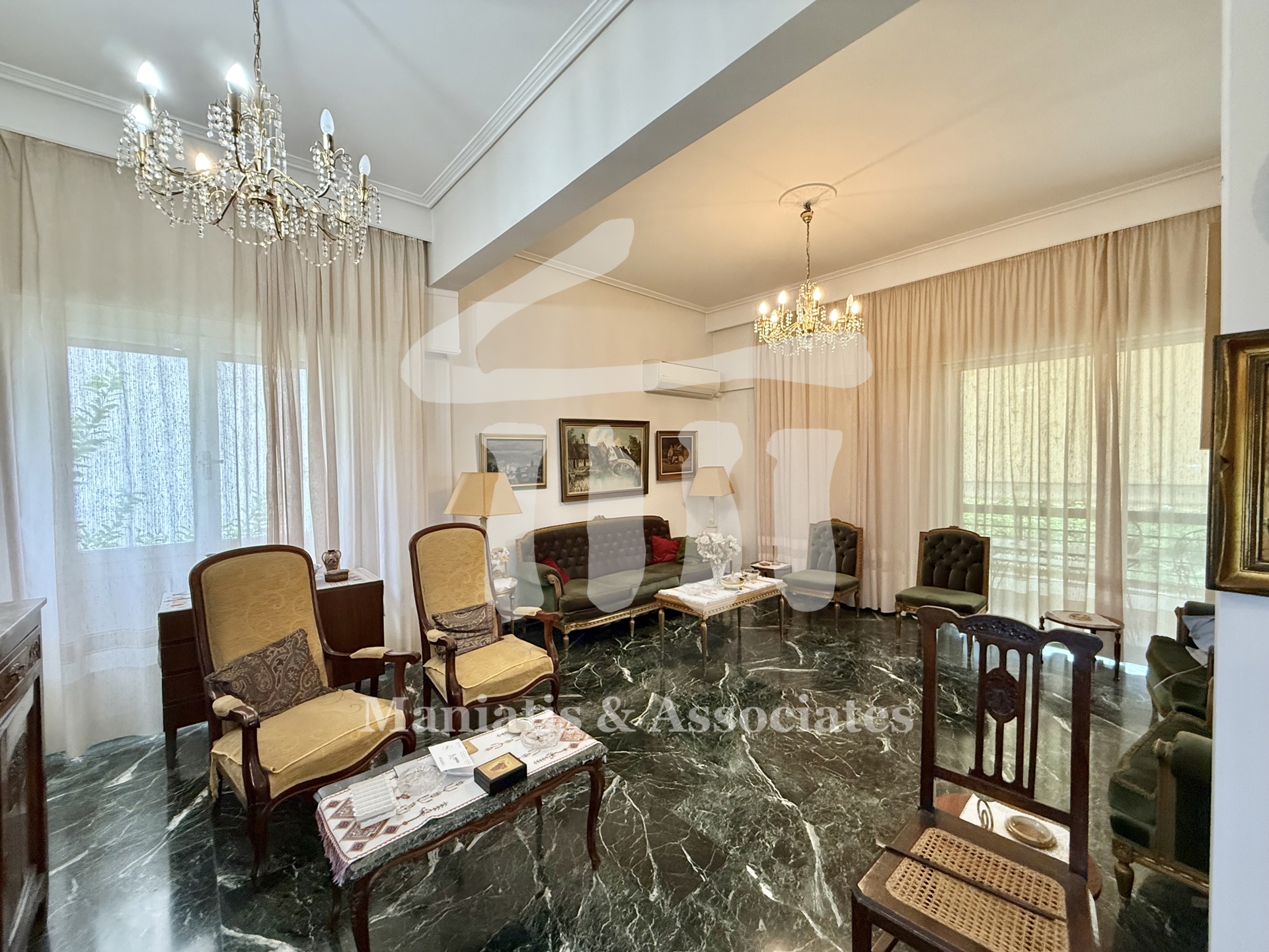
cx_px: 634
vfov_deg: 85.7
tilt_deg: -2.2
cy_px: 476
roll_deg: +0.2
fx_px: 513
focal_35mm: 14
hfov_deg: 102.1
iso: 320
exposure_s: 1/50
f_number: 2.2
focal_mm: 2.22
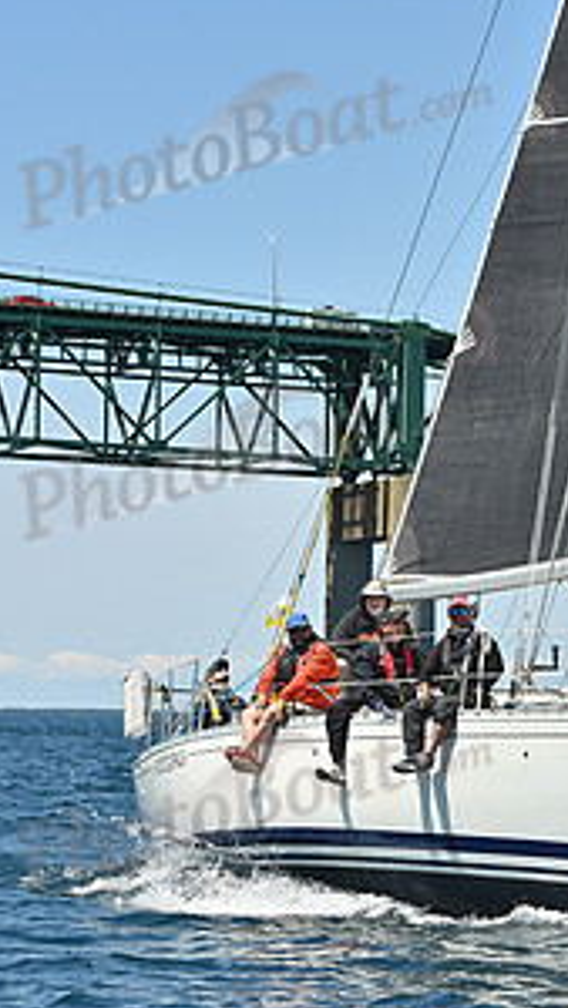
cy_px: 580
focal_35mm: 142
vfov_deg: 15.1
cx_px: 669
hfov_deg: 8.5
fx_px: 3798
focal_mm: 70
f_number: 9
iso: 320
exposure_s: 1/1000
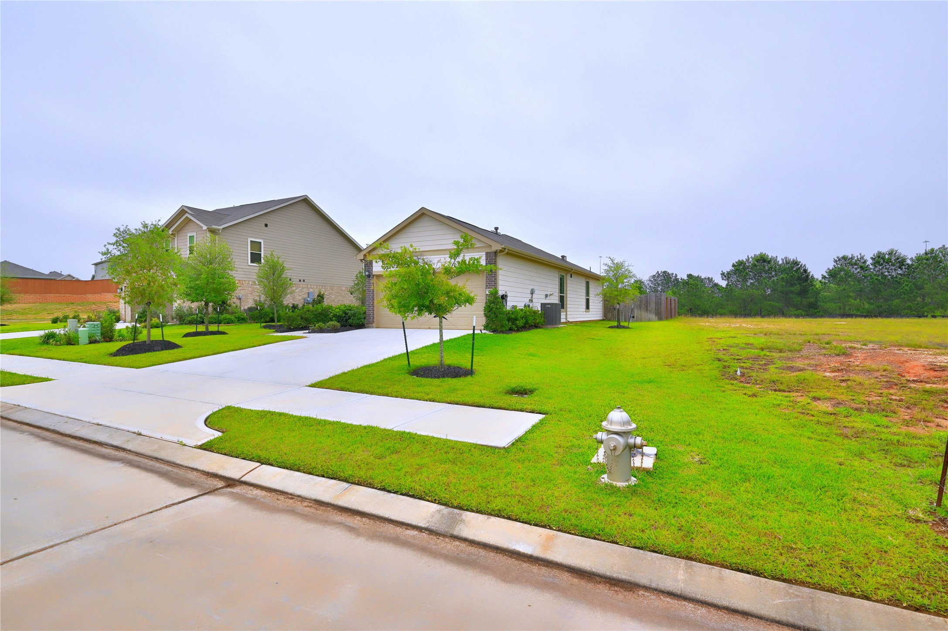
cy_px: 316
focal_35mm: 18
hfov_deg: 91.7
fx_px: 460
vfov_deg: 68.8
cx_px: 474
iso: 400
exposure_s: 1/320
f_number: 8
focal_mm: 17.5
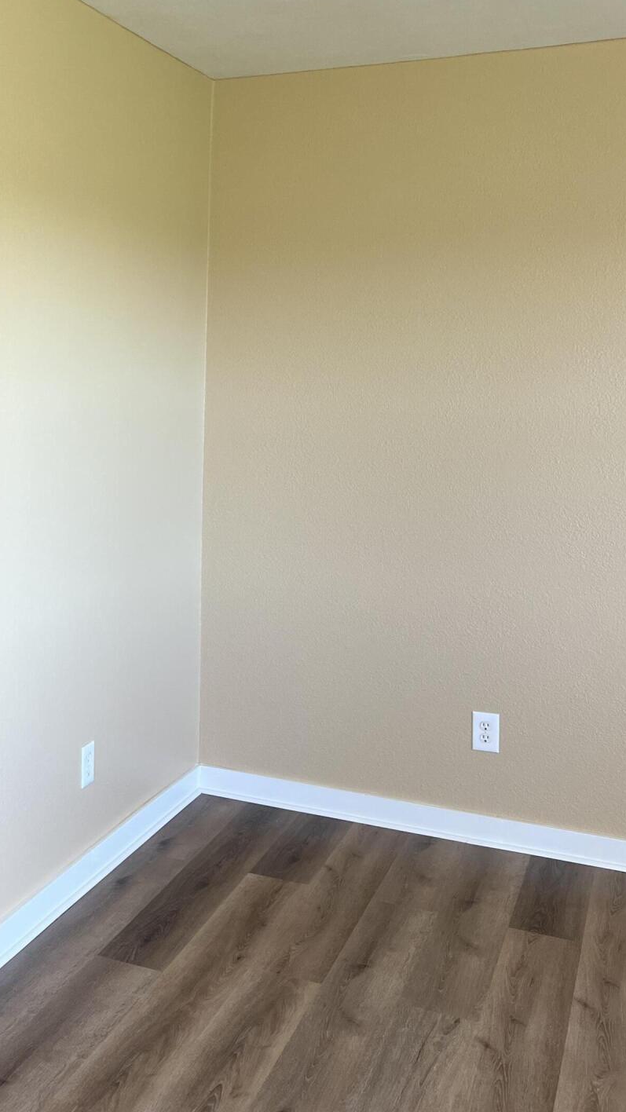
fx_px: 1180
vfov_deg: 50.4
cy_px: 490
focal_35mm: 40
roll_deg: -0.4
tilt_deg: -6.1
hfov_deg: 28.7
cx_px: 80
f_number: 1.5
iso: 64
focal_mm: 5.7
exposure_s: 1/120
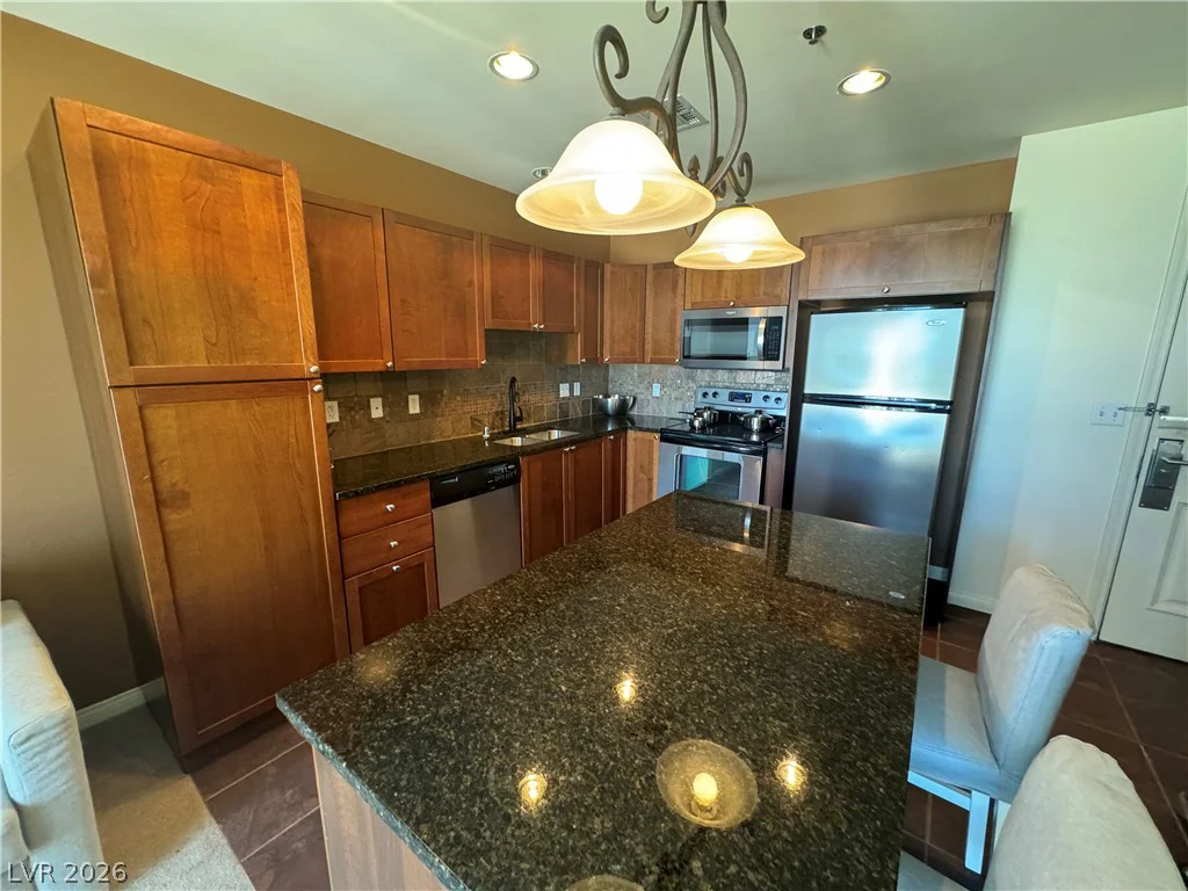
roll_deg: -0.9
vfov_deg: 85.7
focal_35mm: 14
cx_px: 594
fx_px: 480
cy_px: 446
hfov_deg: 102.1
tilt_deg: -12.1
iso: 640
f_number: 2.2
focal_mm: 2.22
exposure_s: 1/60
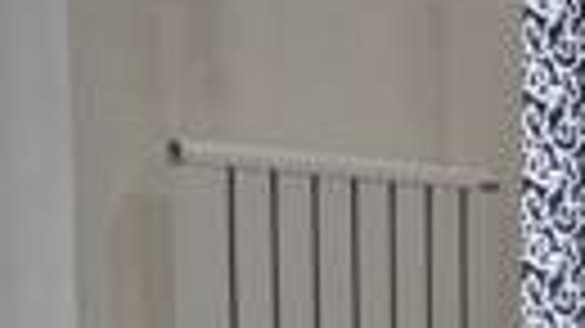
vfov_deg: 10.6
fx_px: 1675
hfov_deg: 19.0
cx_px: 644
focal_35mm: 108
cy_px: 575
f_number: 4
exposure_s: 1/60
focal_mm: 20
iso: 560
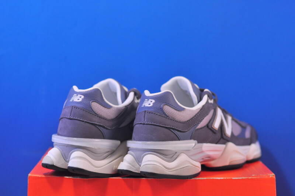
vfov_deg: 18.1
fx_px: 614
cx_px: 148
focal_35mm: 75
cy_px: 98
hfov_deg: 27.0
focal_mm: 50
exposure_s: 1/320
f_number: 2.5
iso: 250
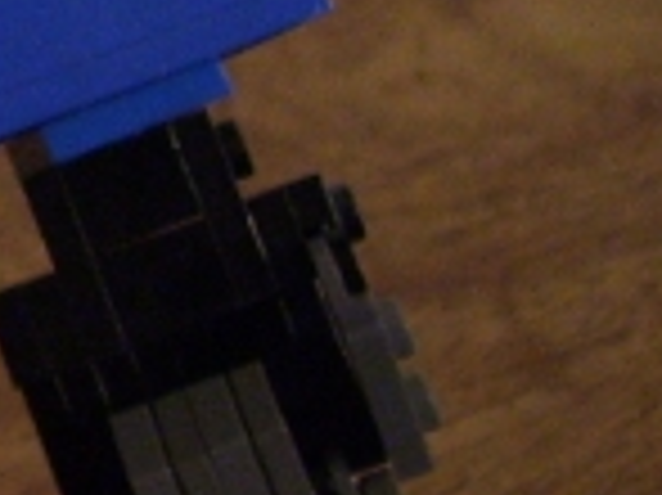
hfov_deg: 8.3
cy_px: -495
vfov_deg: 6.7
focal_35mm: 214
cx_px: -1090
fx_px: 4089
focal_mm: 6
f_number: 2.7
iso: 160
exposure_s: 1/8
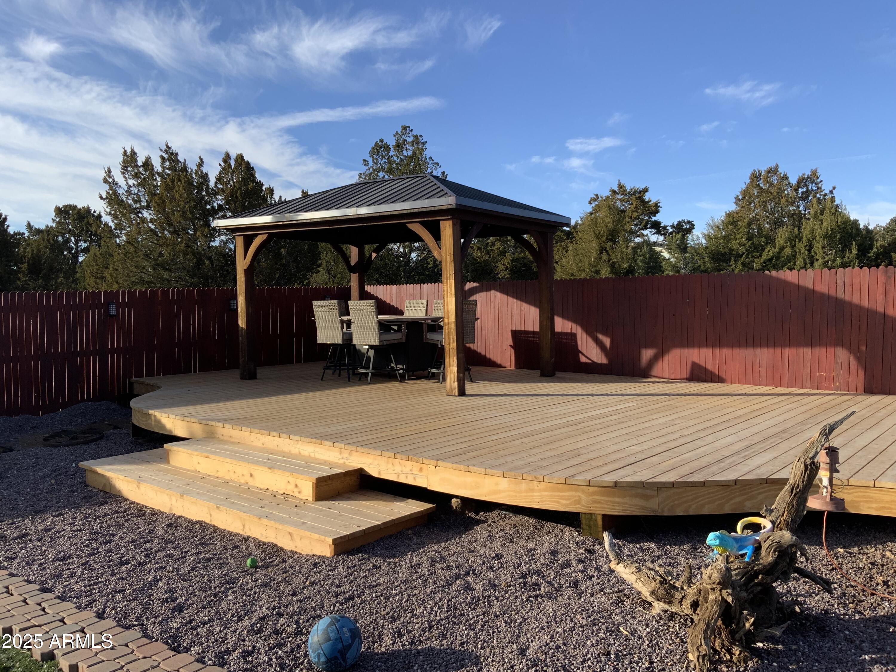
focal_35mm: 29
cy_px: 336
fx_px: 751
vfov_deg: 48.2
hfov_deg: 61.7
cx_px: 448
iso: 16
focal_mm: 3
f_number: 1.8
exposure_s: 1/1144
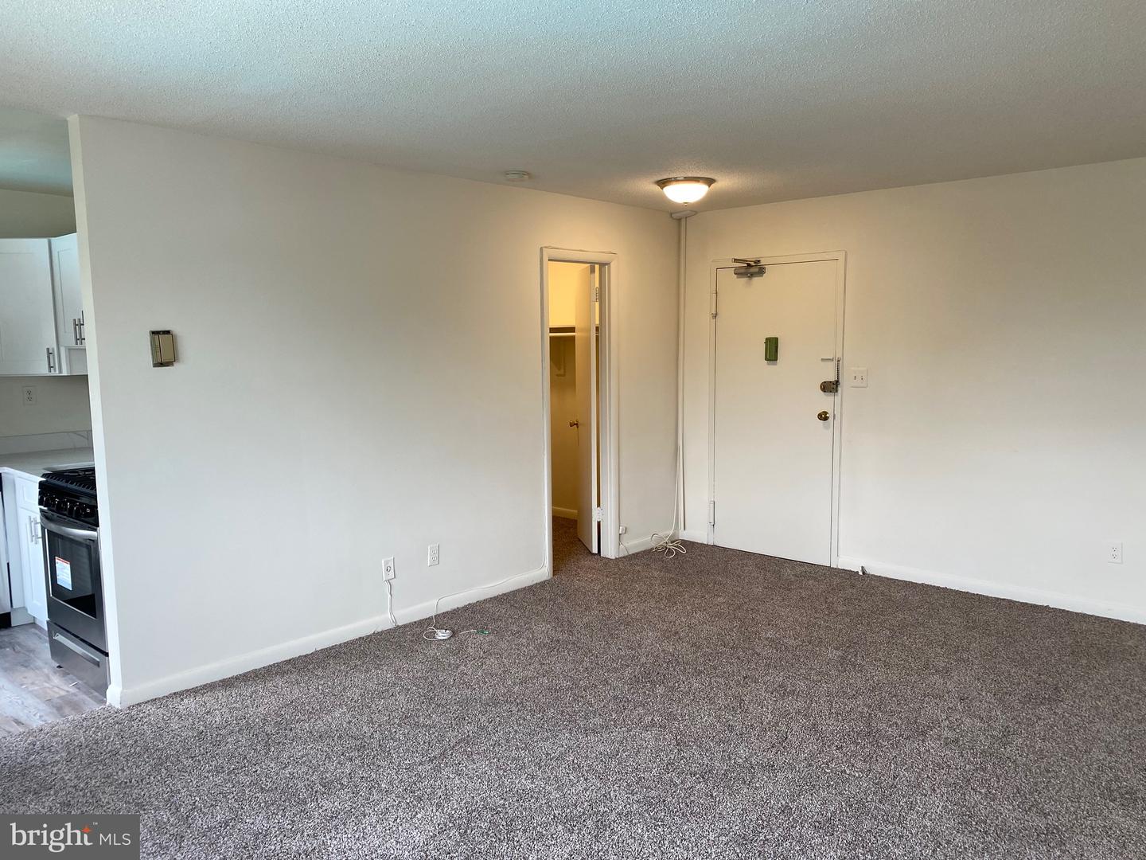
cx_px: 573
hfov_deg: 67.3
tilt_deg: -6.5
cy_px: 430
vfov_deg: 53.1
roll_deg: +0.4
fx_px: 861
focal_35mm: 26
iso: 64
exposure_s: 1/120
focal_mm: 4.25
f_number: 1.8
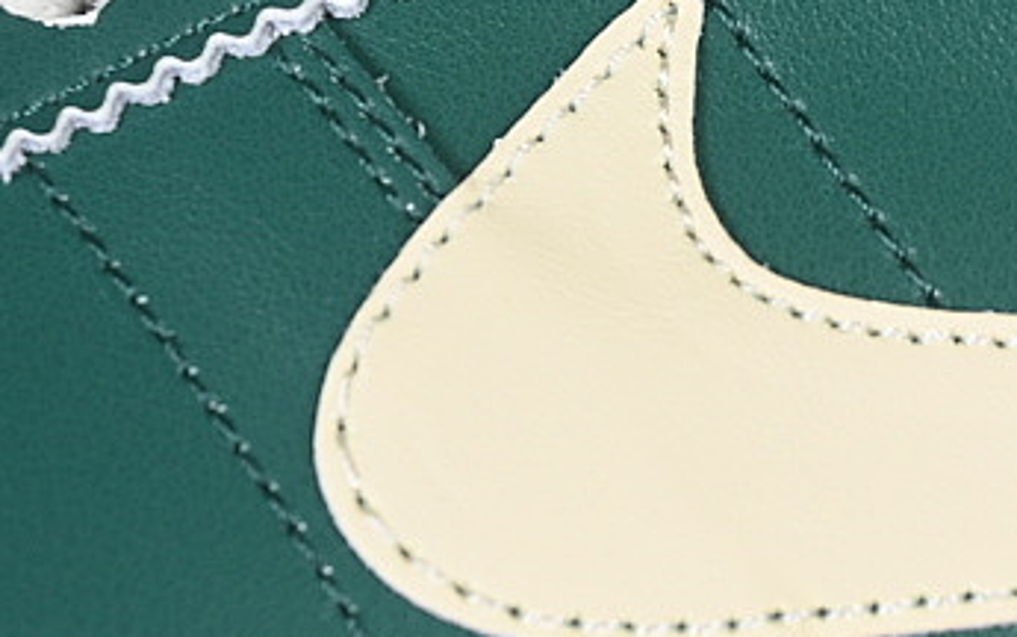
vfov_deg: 5.5
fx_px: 6627
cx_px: 929
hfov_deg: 8.7
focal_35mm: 239
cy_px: 251
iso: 160
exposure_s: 1/80
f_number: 7.1
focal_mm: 50
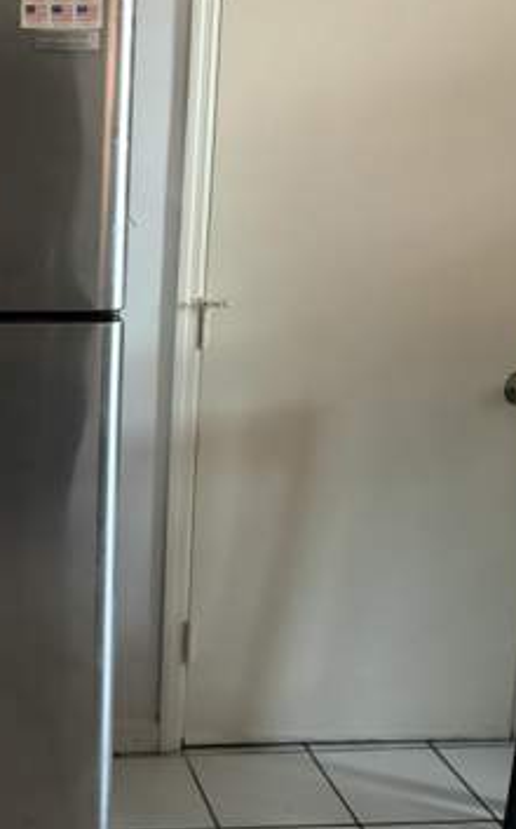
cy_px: 399
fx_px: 1127
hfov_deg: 24.4
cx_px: -21
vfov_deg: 40.3
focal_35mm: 50
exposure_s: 1/30
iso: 640
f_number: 1.6
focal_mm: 5.96
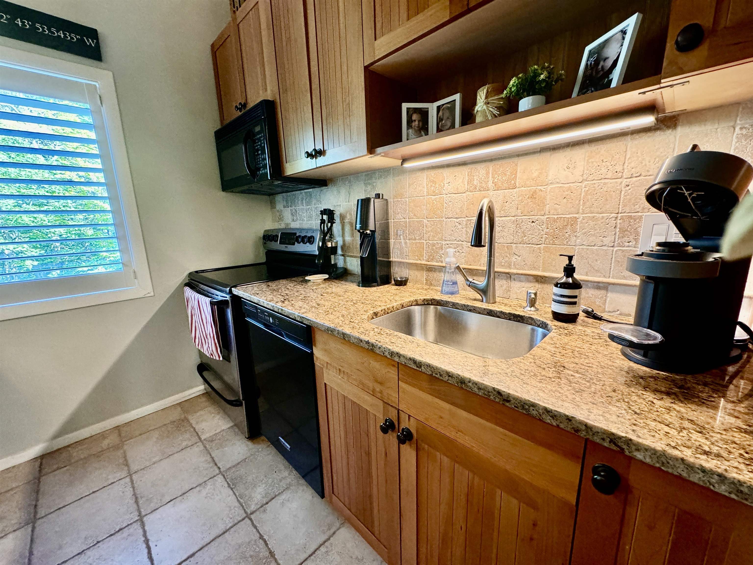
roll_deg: +1.3
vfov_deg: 85.7
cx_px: 376
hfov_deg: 102.1
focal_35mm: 14
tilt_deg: -12.1
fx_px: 305
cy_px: 282
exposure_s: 1/60
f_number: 2.2
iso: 320
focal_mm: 2.22
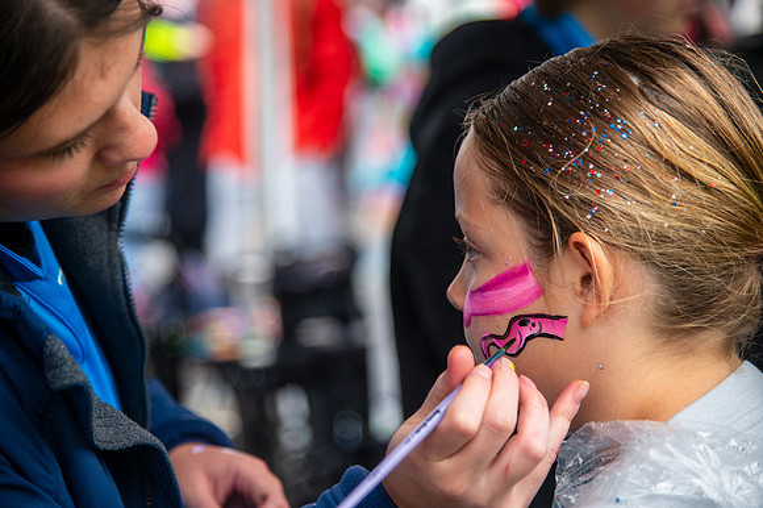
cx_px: 382
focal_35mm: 100
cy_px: 254
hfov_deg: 20.4
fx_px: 2118
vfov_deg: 13.7
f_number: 4
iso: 2500
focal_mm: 100
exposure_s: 1/250
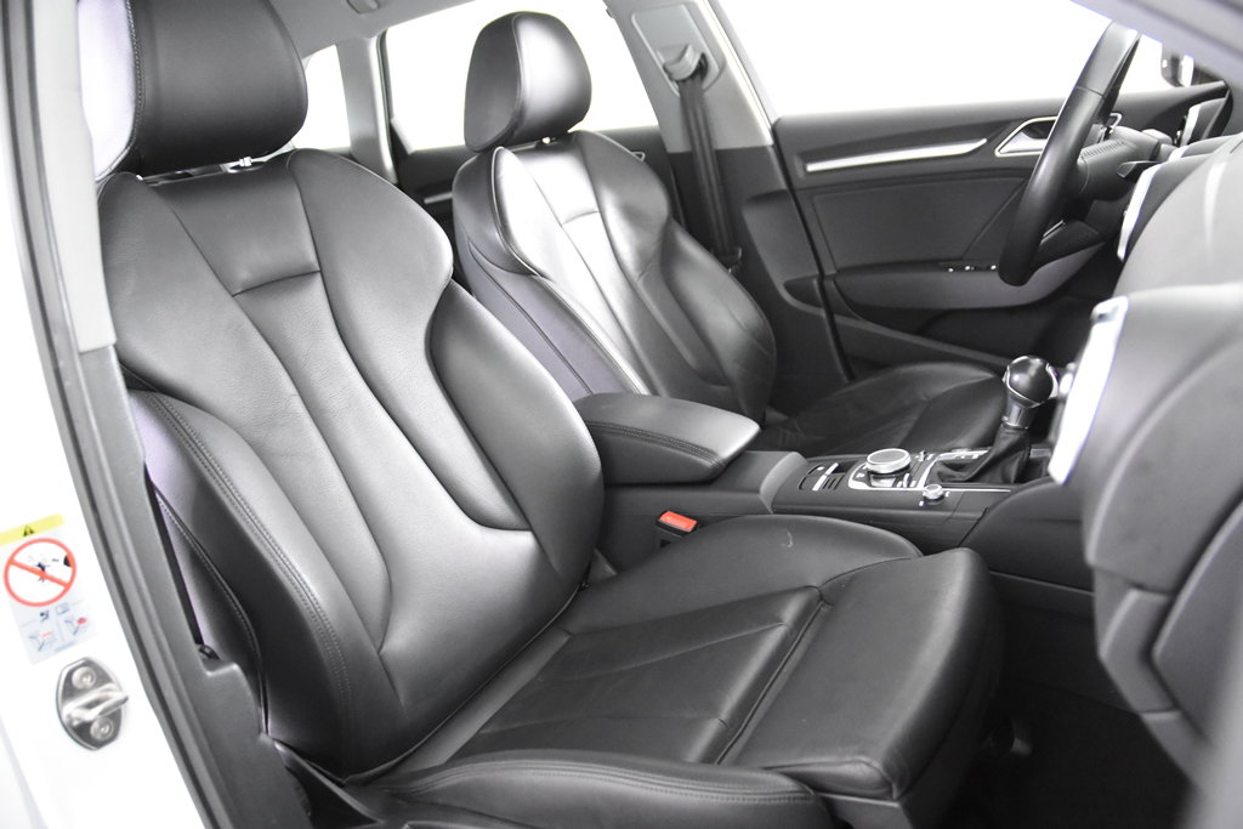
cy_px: 414
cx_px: 622
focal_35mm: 30
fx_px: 1036
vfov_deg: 43.6
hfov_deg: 61.9
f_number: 2.8
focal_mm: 20
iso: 5000
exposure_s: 1/30
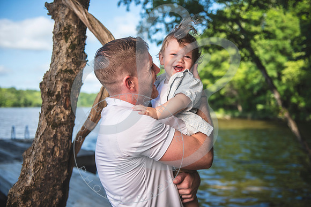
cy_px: 103
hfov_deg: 50.4
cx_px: 156
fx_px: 330
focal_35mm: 38
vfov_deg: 34.9
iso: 100
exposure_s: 1/800
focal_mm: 38
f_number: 2.8
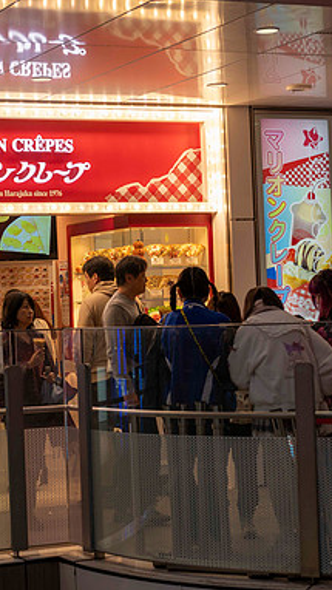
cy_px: 308
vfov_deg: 23.4
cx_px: 92
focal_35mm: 91
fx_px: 1424
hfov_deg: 13.3
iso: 160
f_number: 4.5
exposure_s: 1/125
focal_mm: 55
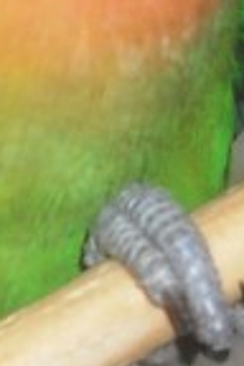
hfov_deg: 4.5
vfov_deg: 6.8
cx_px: -74
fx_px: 3080
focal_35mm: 303
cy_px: 173
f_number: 5.5
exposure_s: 1/30
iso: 80
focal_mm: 6.72
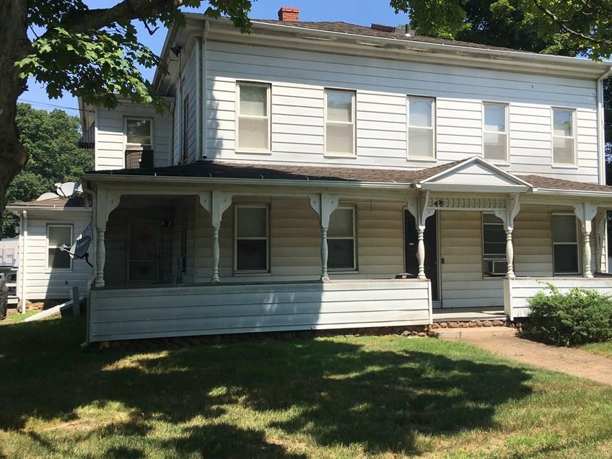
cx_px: 318
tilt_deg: +5.6
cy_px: 228
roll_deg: -0.5
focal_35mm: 35
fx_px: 619
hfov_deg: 52.6
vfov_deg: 40.7
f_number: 2.2
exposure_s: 1/1374
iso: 25
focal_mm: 4.15
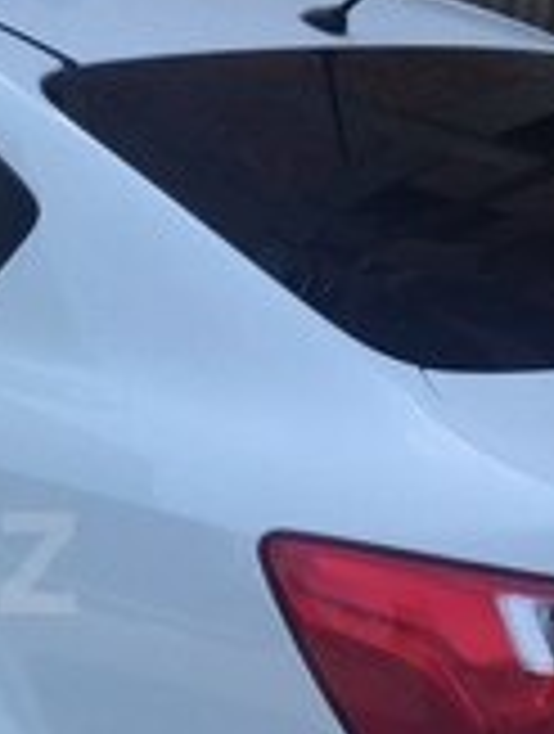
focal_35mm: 88
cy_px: 563
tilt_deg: -17.6
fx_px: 1871
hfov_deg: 15.6
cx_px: -270
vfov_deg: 22.0
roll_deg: -2.6
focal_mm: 4.15
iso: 32
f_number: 2.2
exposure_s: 1/1014
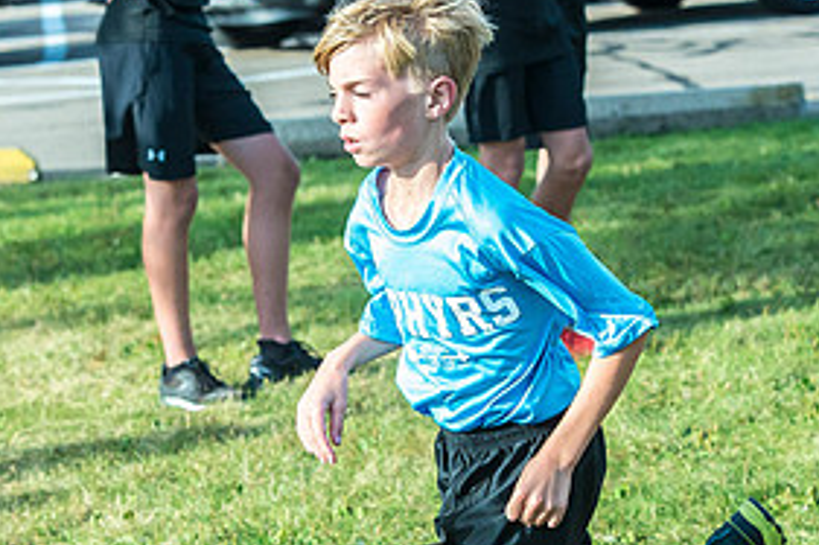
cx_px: 319
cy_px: 404
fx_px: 4843
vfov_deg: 6.4
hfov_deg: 9.7
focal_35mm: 213
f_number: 6.3
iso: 2000
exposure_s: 1/3200
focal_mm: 95
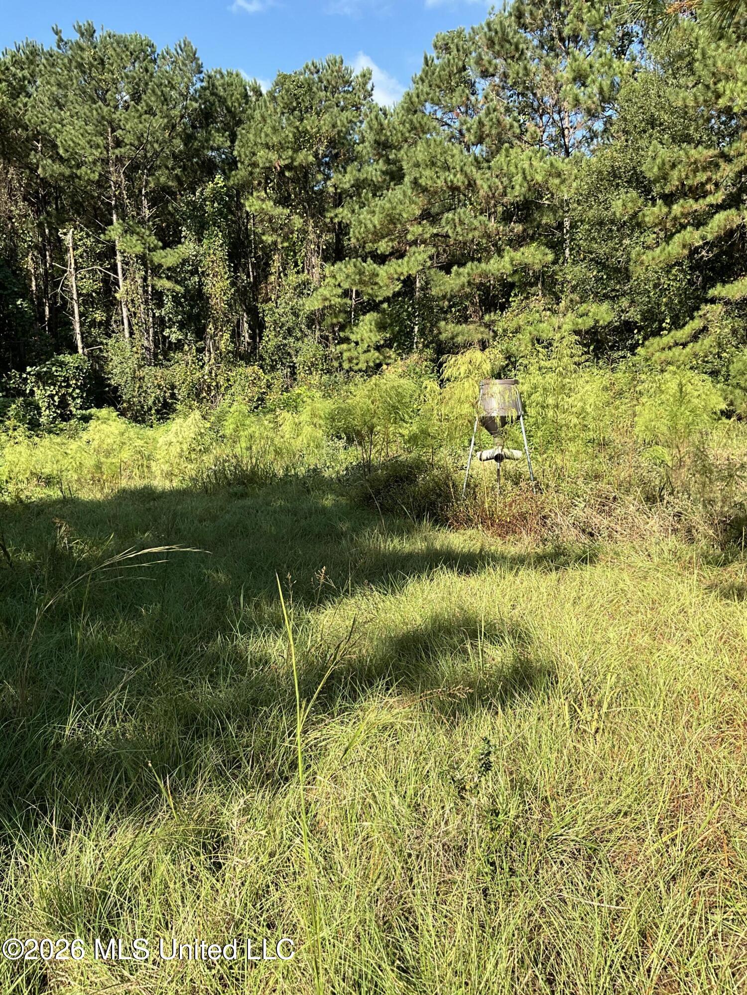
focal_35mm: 29
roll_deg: +1.3
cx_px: 374
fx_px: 834
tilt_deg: -9.5
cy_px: 498
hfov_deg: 48.2
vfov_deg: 61.7
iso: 25
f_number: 1.8
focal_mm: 3
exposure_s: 1/883
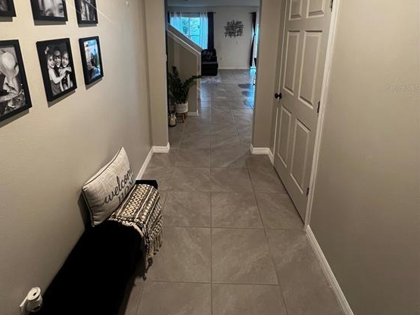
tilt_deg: -13.8
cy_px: 88
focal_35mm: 18
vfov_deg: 68.0
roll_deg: -0.4
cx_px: 203
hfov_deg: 87.7
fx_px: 218
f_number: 1.8
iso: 500
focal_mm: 1.57
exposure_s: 1/60
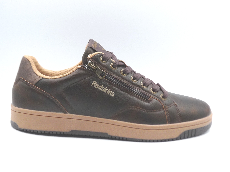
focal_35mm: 48
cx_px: 115
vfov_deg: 30.3
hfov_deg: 39.7
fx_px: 319
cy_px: 86
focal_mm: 4.8
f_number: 4
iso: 100
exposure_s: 1/160
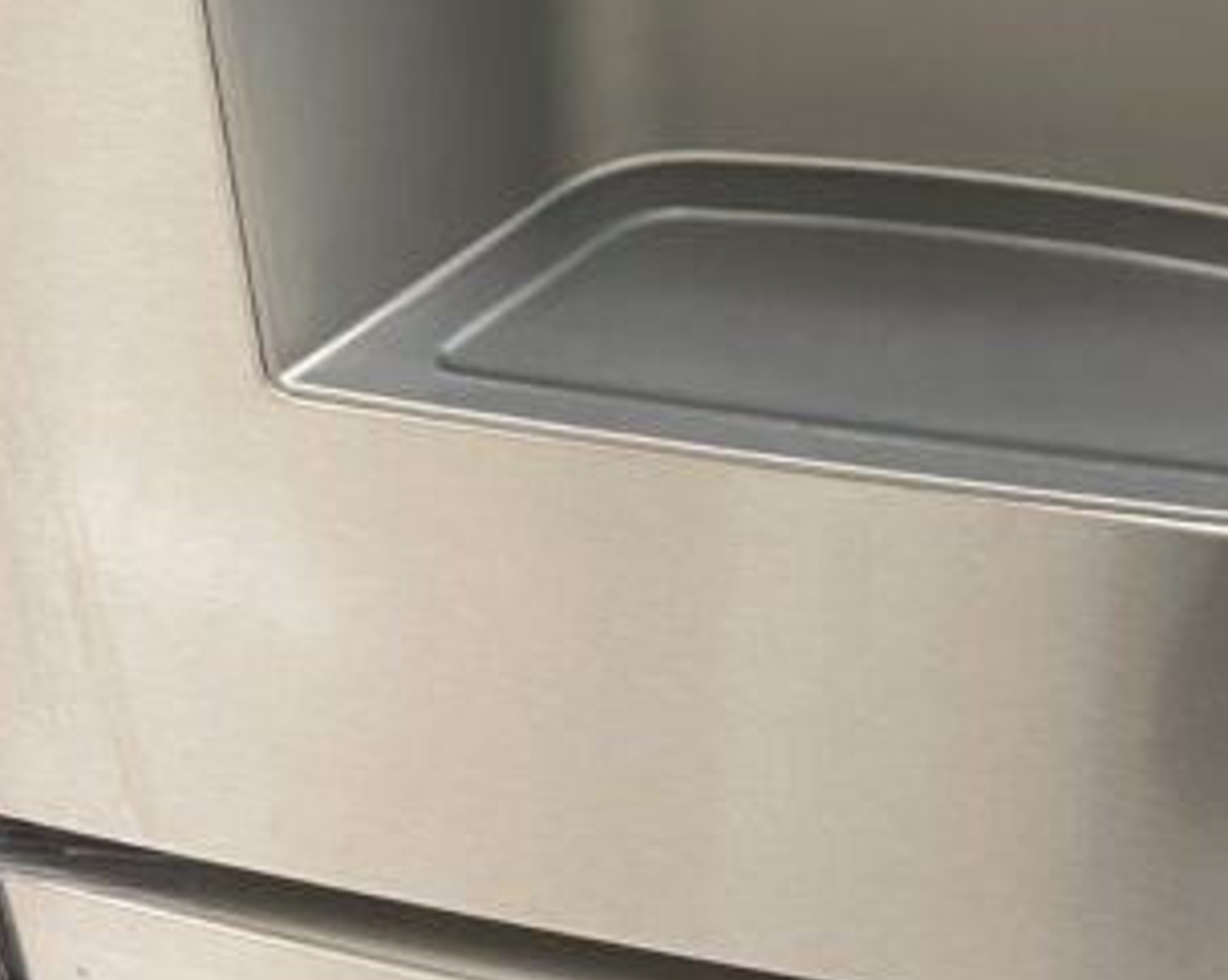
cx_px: 904
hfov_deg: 28.0
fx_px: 2433
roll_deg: +1.0
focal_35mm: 67
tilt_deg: -23.3
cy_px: -494
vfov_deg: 19.7
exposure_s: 1/44
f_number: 1.8
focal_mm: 4.25
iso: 250
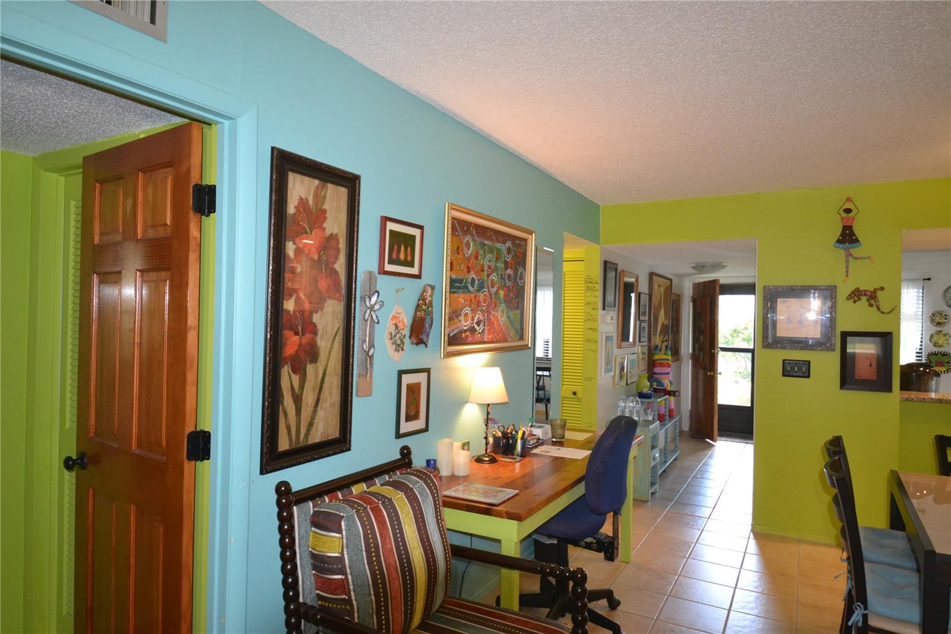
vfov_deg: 59.5
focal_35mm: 21
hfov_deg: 81.2
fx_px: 555
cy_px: 317
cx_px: 476
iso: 1400
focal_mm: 14
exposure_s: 1/60
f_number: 4
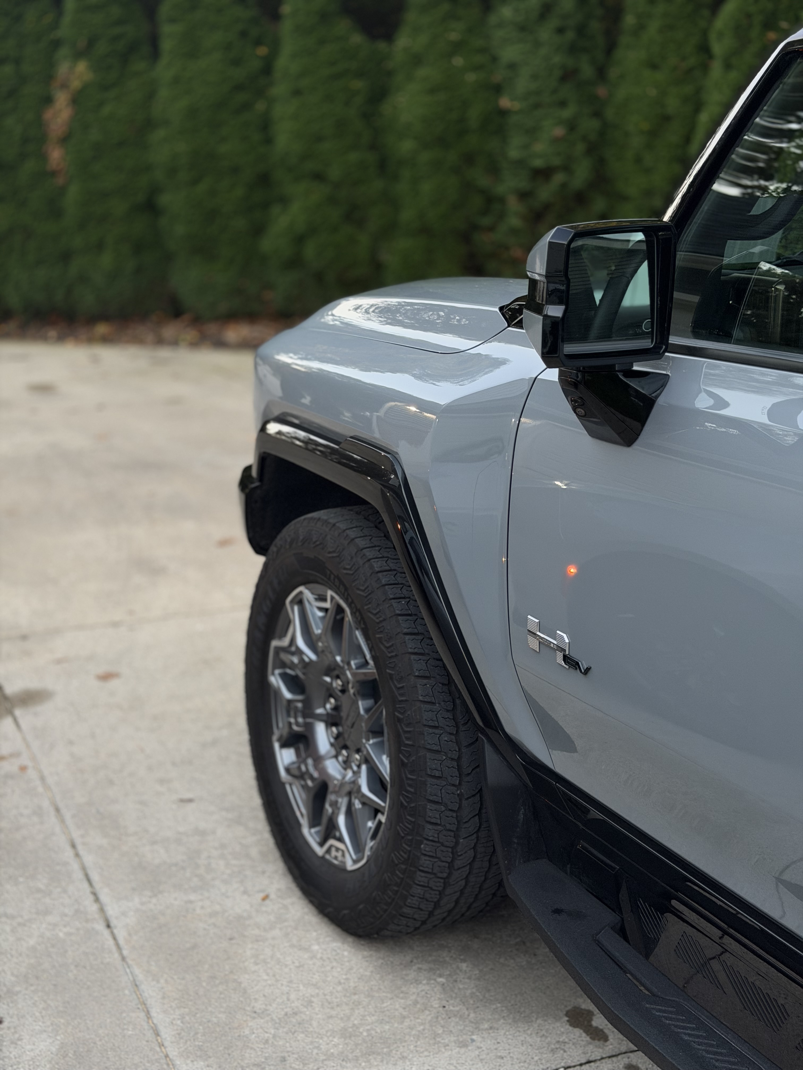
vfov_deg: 39.7
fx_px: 1485
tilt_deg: -16.5
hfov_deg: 30.3
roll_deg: +0.9
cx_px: 402
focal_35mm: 48
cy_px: 535
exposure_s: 1/60
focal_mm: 6.76
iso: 250
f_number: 1.78
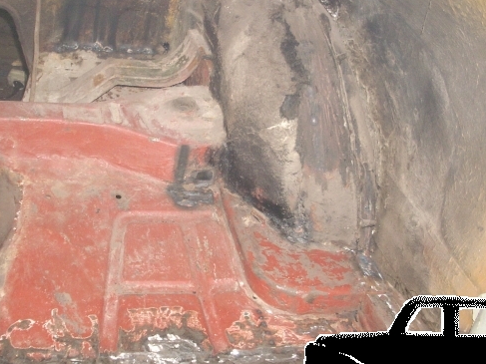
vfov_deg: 25.6
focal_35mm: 57
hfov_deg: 33.7
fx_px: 800
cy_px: 138
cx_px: 210
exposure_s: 1/60
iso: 200
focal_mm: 6.2
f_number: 2.8
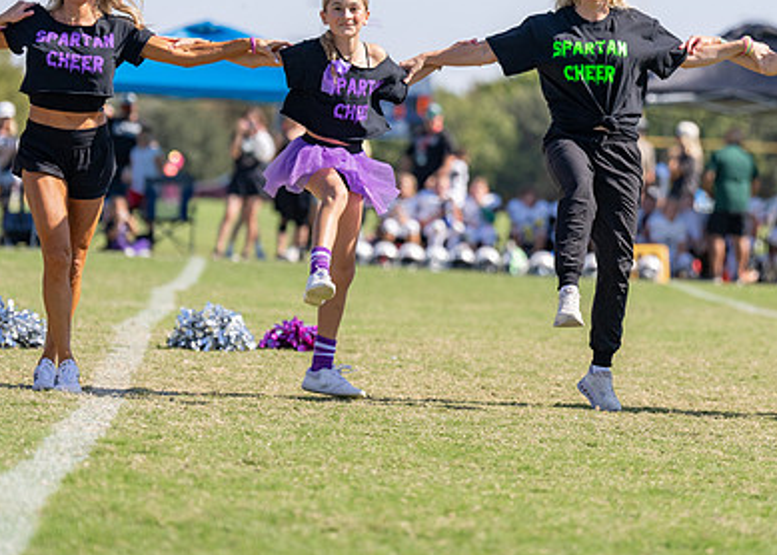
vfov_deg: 6.7
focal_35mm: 214
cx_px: 437
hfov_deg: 9.4
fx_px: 4723
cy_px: 164
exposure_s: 1/6400
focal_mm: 137
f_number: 2.8
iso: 320
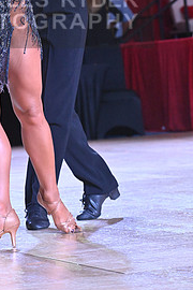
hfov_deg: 5.7
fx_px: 1938
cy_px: 13
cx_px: 7
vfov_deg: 8.5
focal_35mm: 241
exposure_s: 1/400
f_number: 5.6
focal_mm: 112
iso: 4000
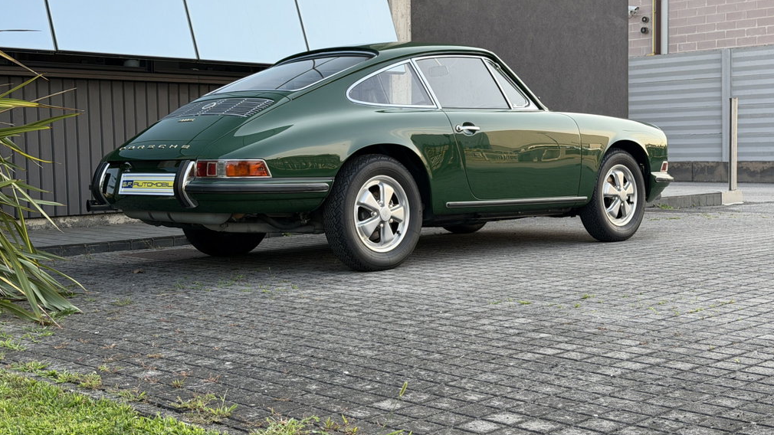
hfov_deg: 39.2
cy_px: 200
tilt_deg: -2.9
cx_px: 389
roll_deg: +0.7
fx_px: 1088
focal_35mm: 53
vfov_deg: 22.6
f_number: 1.78
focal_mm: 6.76
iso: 64
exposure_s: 1/425
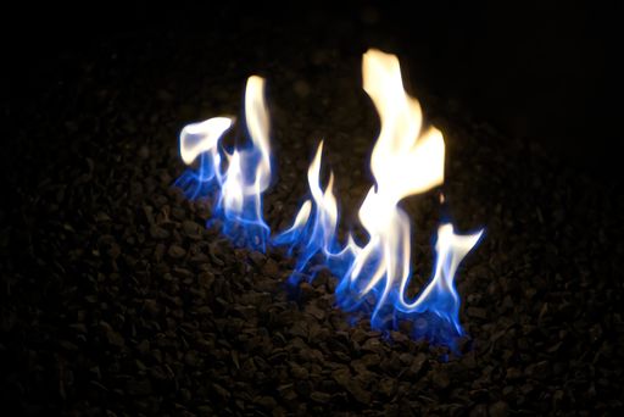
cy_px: 208
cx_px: 312
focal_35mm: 50
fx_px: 867
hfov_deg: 39.6
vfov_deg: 27.0
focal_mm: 50
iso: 8000
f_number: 4
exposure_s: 1/60
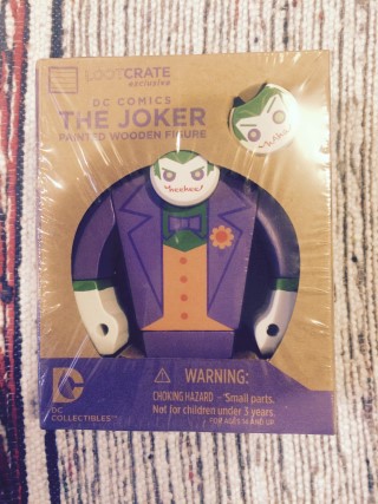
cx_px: 189
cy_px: 252
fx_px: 422
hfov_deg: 48.2
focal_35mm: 29
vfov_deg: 61.7
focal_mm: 4.15
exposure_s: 1/20
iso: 320
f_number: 2.2
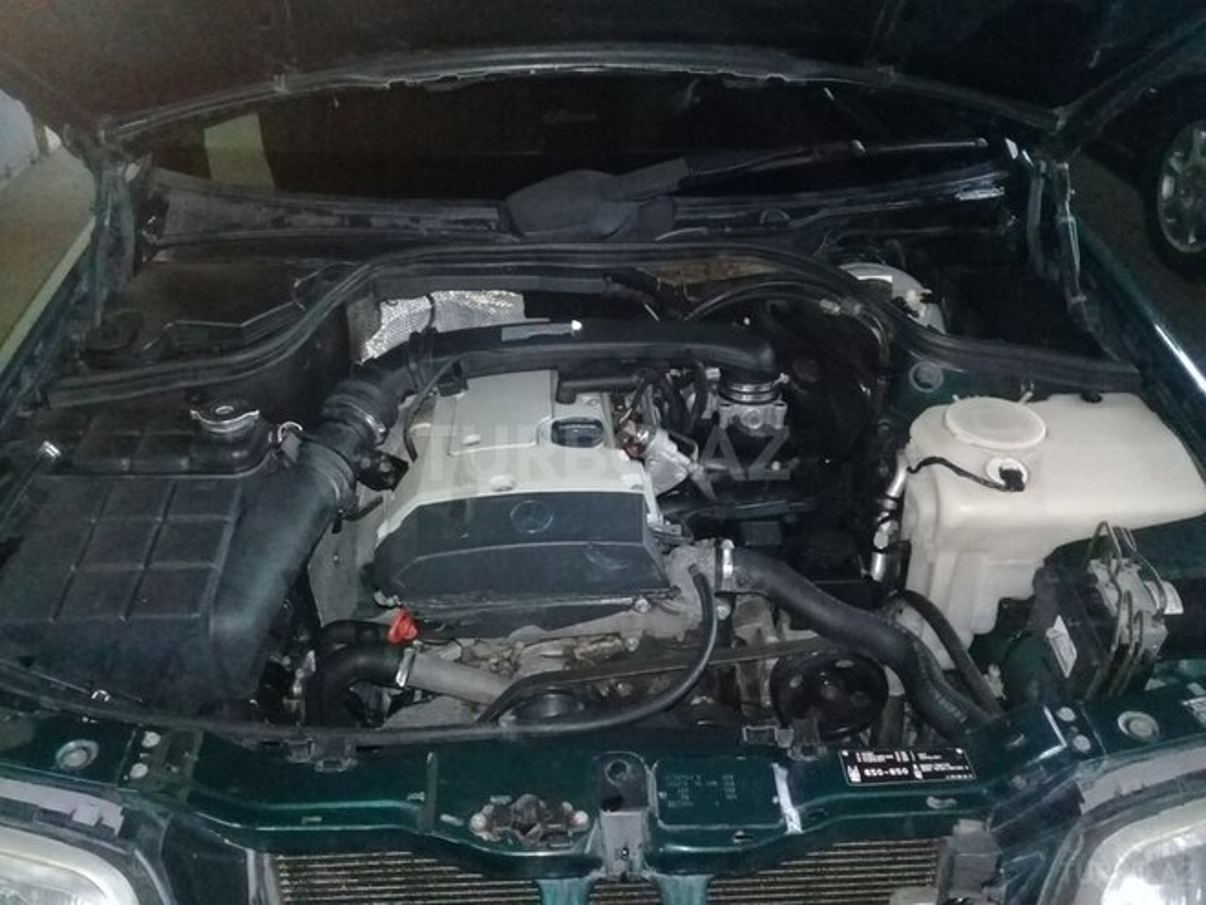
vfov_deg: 45.4
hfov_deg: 58.4
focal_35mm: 31
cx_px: 603
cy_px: 452
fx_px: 1080
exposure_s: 1/15
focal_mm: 3.3
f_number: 2.2
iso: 800
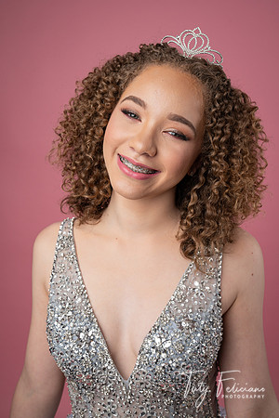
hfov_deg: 30.5
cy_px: 209
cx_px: 140
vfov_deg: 44.5
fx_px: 511
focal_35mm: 44
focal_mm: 44
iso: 125
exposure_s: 1/200
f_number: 7.1
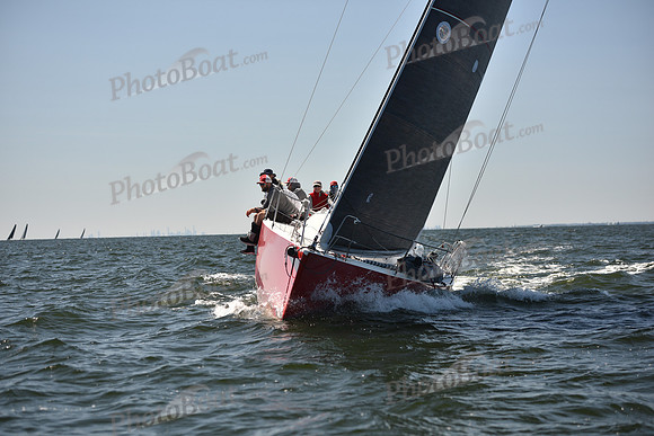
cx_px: 327
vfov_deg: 15.2
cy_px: 218
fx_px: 1635
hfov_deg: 22.6
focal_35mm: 90
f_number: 3.5
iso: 250
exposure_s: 1/1600
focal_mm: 90
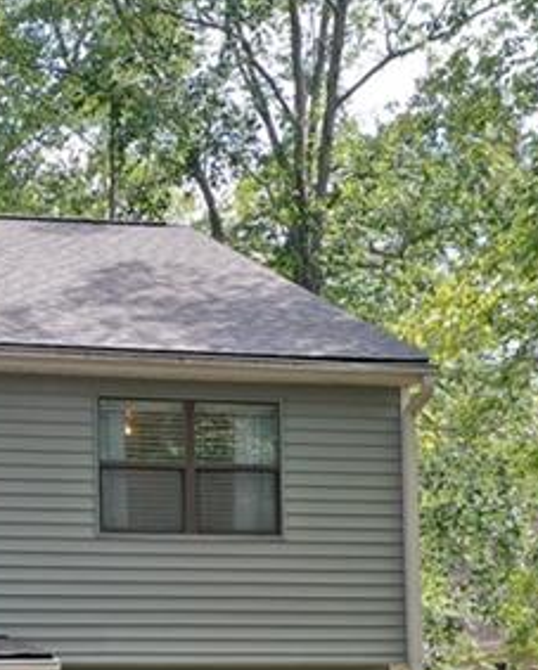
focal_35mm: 95
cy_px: 713
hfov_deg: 15.5
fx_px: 1888
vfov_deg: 19.4
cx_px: -147
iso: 100
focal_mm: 10.26
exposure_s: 1/120
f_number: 4
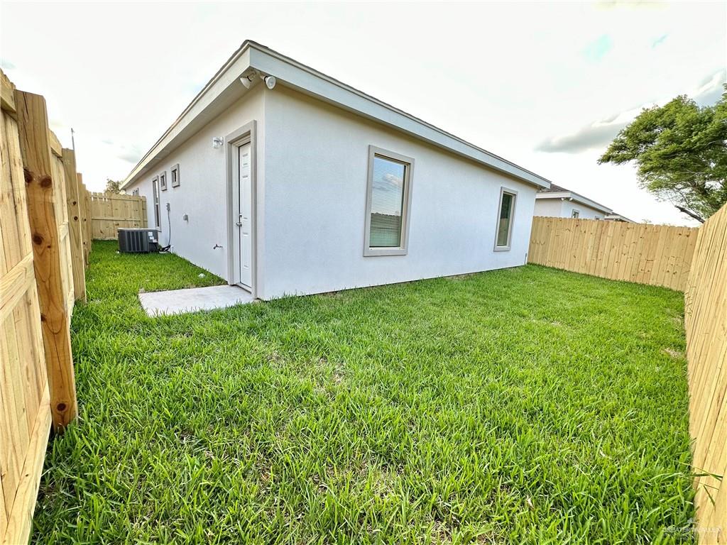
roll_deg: -3.4
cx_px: 364
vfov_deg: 85.7
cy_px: 272
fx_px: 294
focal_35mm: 14
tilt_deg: -10.2
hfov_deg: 102.1
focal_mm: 2.22
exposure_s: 1/99
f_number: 2.2
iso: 50
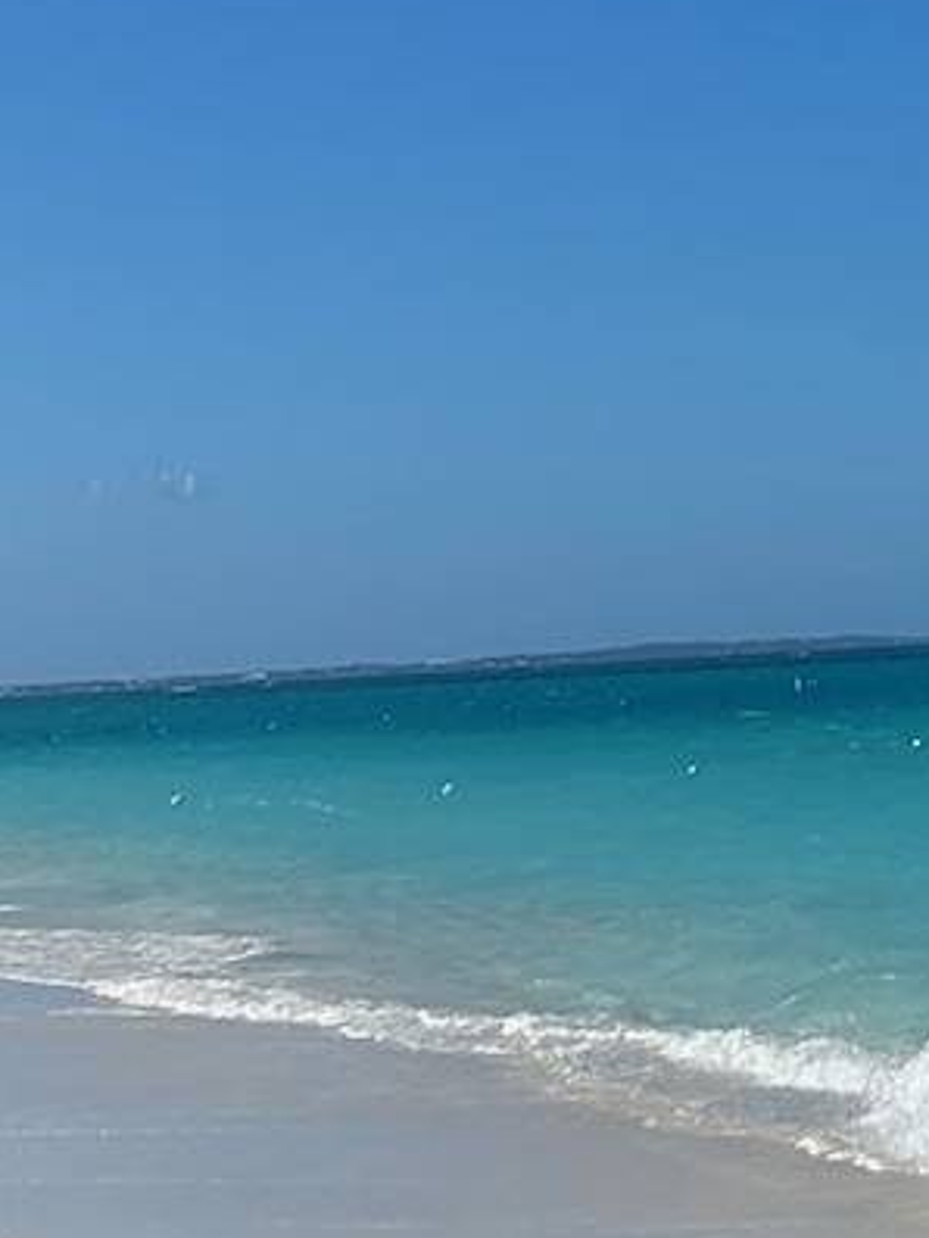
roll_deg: +2.1
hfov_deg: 10.8
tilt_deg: +11.9
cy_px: -343
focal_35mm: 134
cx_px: 1294
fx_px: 4792
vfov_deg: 14.2
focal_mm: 5.7
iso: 50
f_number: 1.5
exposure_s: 1/9434
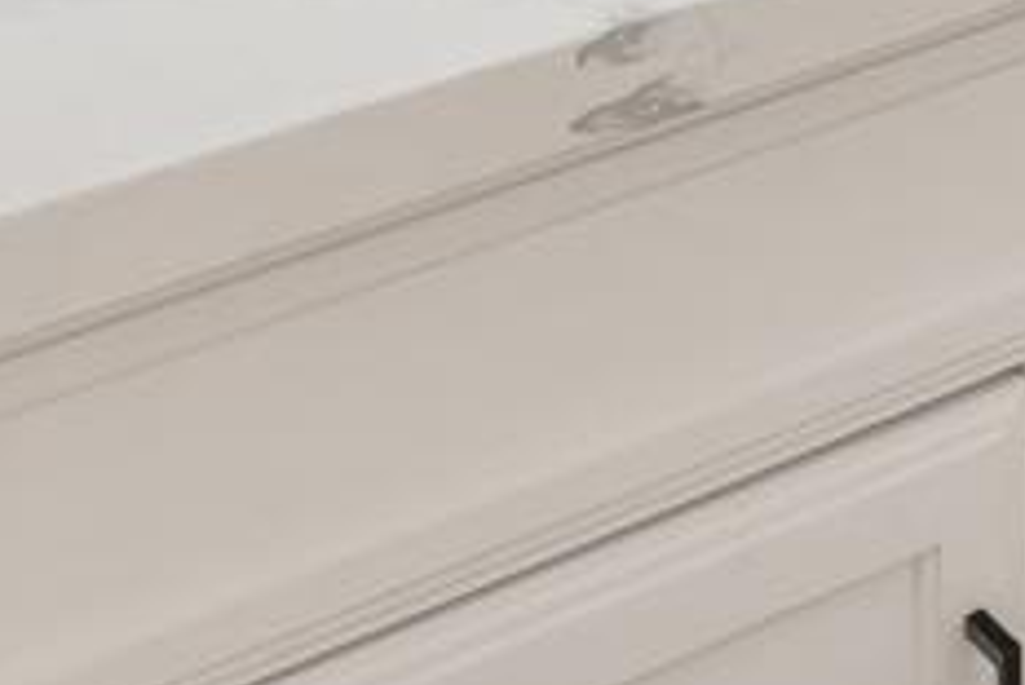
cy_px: -1352
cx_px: 1180
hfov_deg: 17.8
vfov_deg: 9.7
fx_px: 3134
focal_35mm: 110
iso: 400
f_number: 5.6
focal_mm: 17
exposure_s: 1/4
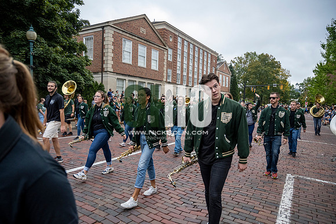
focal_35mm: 24
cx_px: 168
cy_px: 112
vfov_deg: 53.2
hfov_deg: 73.7
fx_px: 224
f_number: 4
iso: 1000
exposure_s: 1/1600
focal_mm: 24
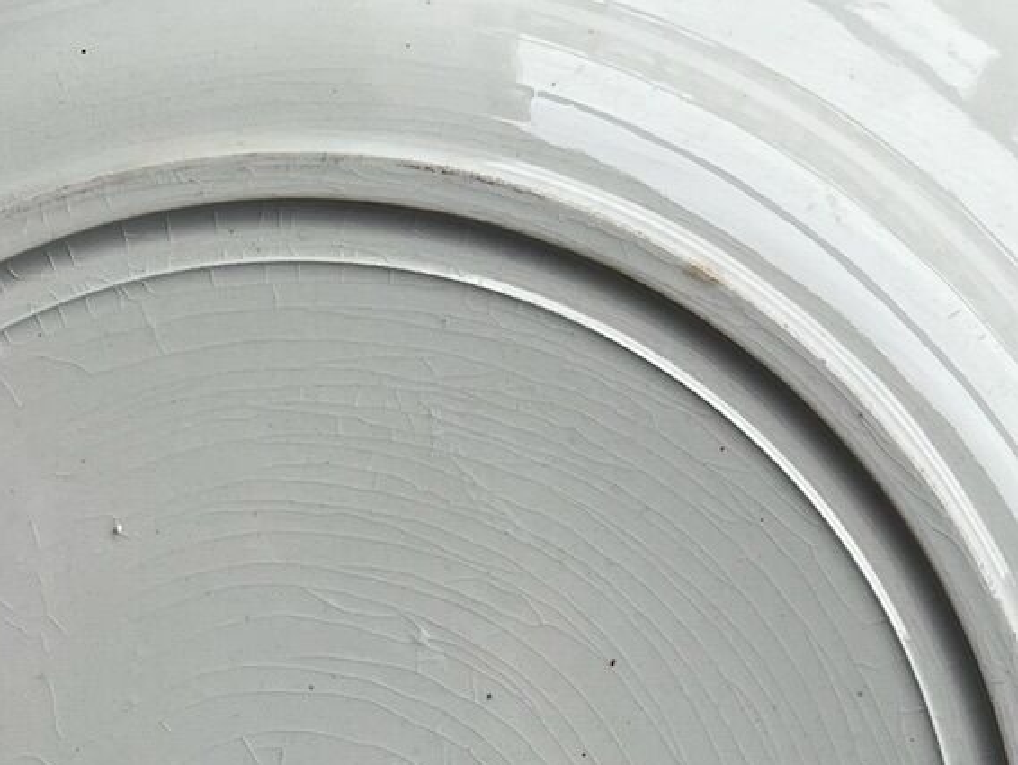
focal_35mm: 94
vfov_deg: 15.1
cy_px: 947
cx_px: 300
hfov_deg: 20.7
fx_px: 2766
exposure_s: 1/705
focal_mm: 5.7
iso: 50
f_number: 1.5
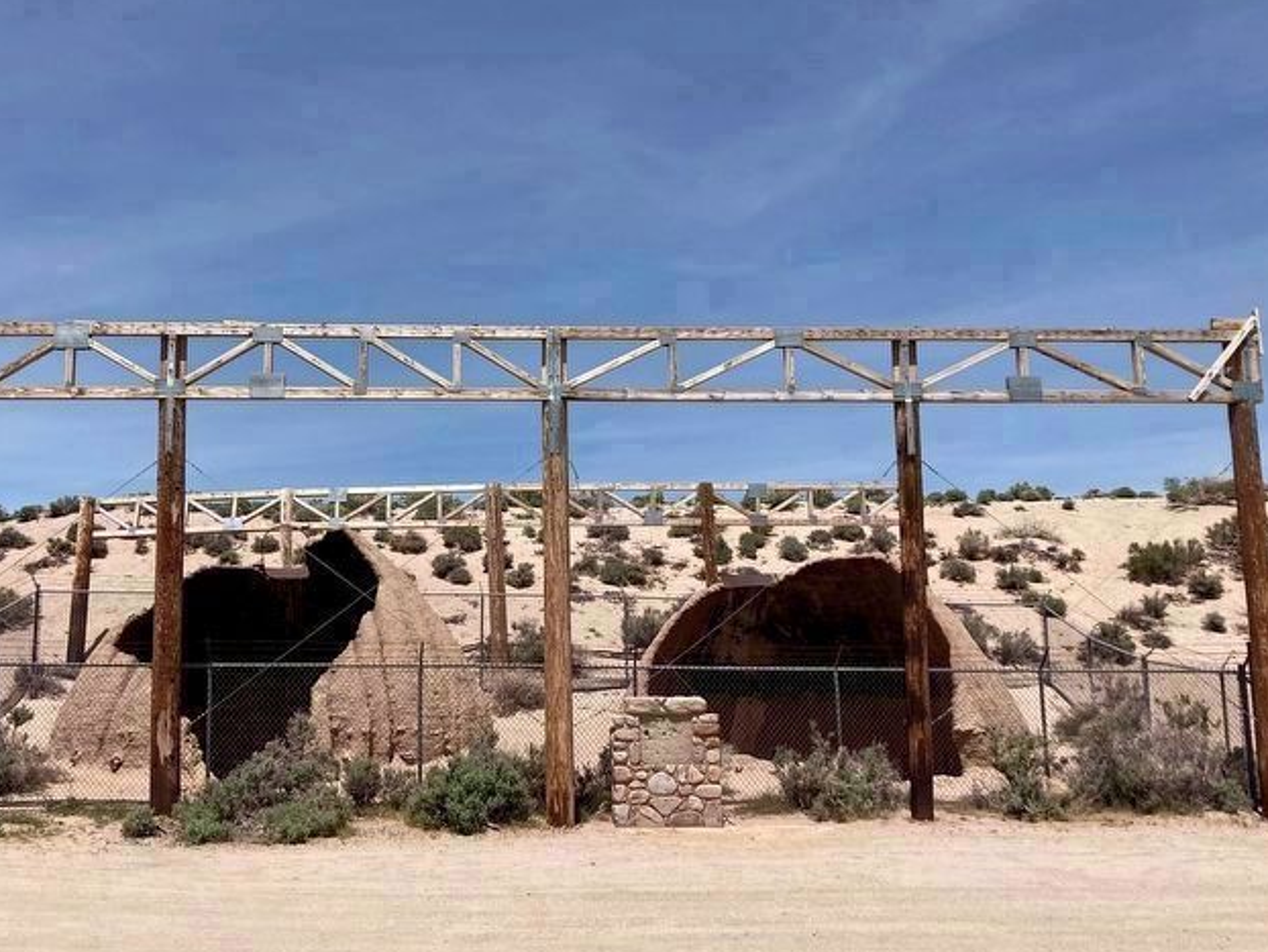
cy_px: 436
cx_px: 514
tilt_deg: +10.3
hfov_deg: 51.0
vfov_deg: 39.7
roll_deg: +0.4
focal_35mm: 36
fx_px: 1319
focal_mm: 3.99
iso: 25
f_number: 1.8
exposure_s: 1/3690
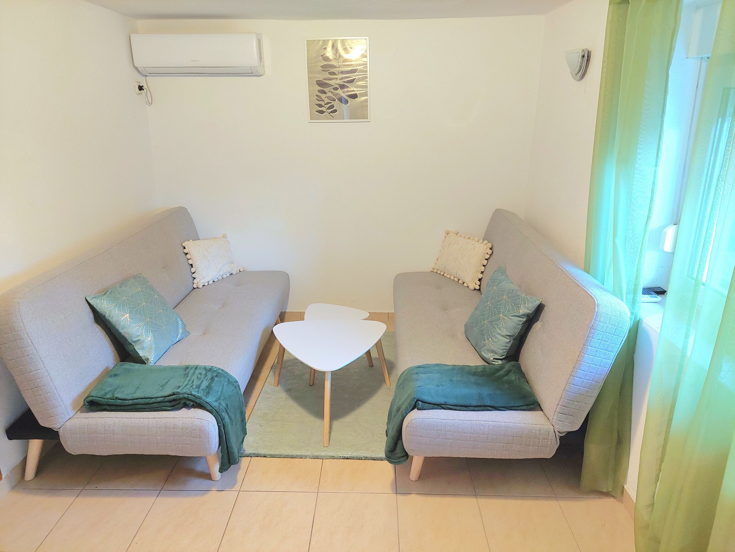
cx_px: 368
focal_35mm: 25
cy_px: 276
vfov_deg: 54.9
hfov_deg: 69.4
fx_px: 531
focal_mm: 5.23
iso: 400
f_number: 1.8
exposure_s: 1/50
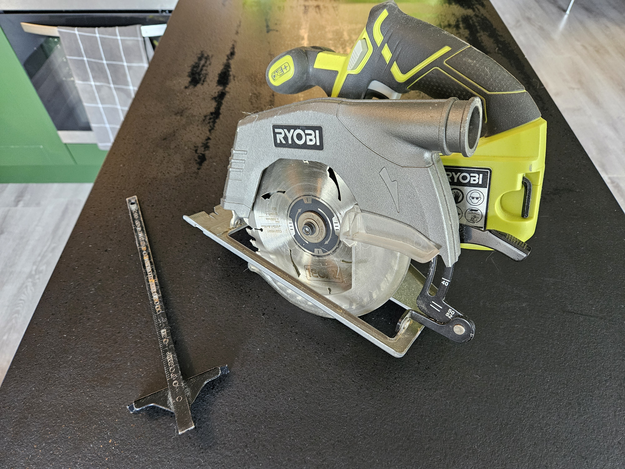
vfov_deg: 58.9
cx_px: 312
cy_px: 234
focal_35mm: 23
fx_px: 415
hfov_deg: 73.9
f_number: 1.8
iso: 500
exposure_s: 1/100
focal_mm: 5.4
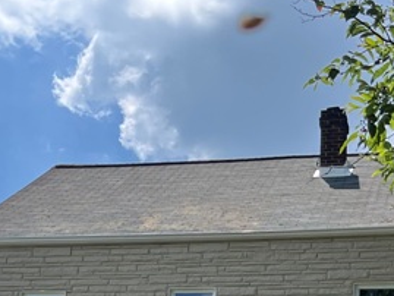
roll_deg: -2.0
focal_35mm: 99
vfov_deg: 13.8
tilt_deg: +8.2
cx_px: 231
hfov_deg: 19.8
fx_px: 1127
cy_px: 472
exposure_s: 1/2632
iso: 50
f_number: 1.6
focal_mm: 5.1
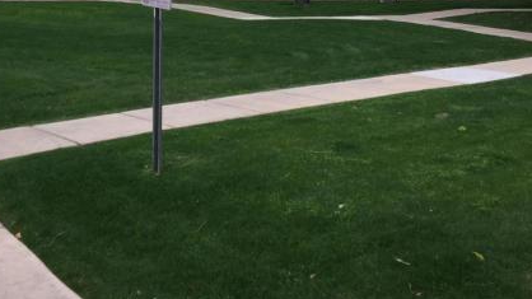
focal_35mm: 62
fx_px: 874
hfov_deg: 33.8
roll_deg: -0.7
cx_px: 229
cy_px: -43
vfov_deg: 18.5
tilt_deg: -3.5
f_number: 2.4
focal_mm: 3.3
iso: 25
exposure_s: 1/233
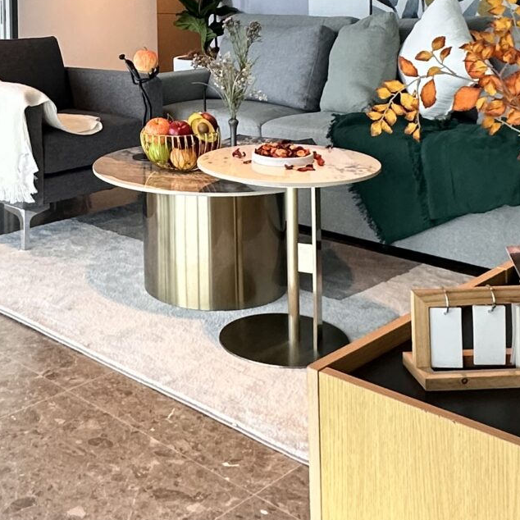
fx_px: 850
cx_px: 123
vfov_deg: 31.4
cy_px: -6
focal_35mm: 50
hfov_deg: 33.3
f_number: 2.2
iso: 200
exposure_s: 1/99
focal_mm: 2.22
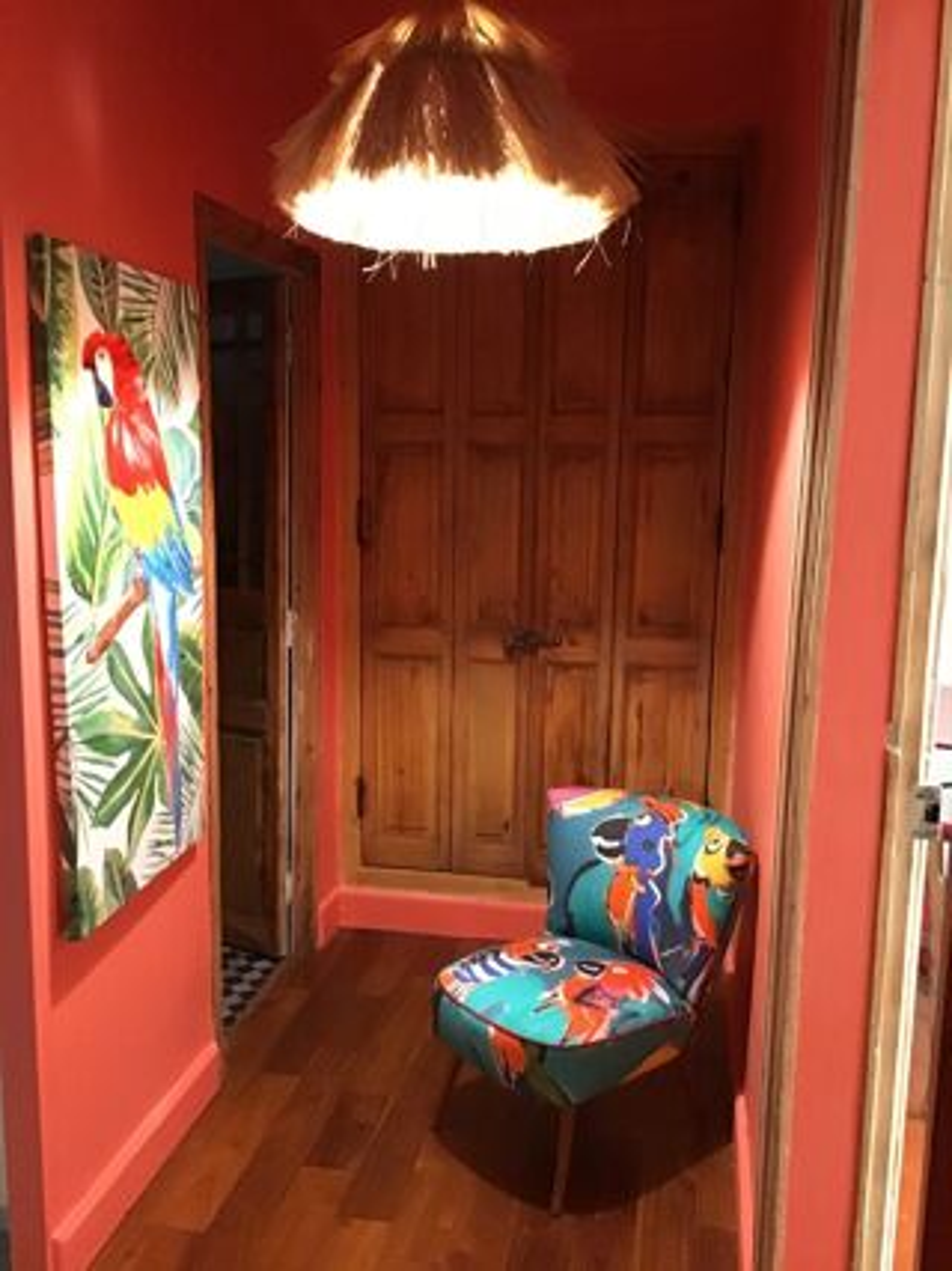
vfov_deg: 58.4
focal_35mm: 31
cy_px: 636
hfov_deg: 45.4
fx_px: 1137
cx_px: 476
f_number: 2.4
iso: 320
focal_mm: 3.3
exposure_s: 1/17
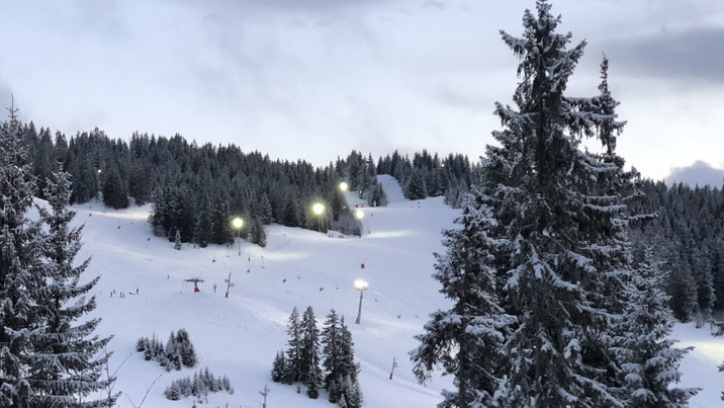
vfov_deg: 12.7
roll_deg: +1.1
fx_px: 1824
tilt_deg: +3.4
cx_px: 182
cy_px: 305
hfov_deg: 22.2
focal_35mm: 95
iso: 80
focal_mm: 6
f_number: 2.4
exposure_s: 1/50
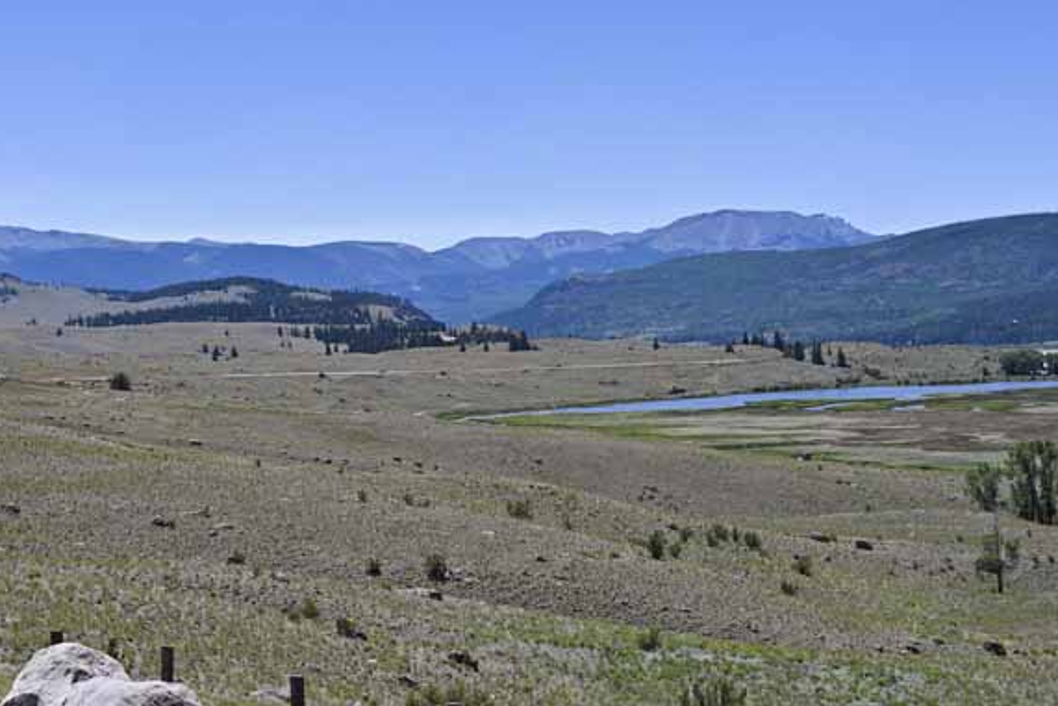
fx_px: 2263
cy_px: 342
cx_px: 406
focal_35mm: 77
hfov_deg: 26.2
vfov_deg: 17.7
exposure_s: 1/640
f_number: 6.3
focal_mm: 55
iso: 64
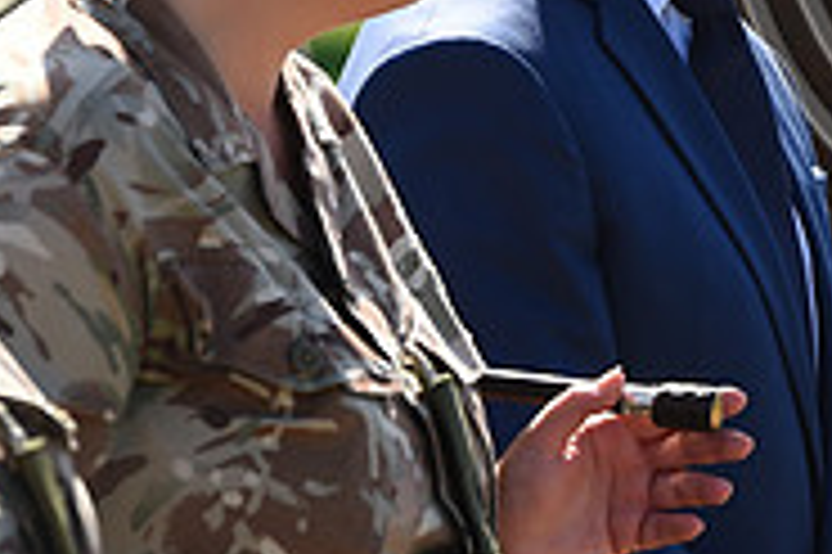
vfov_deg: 2.7
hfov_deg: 4.1
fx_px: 11568
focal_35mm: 501
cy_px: -216
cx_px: 1133
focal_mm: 160
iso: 500
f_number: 6.3
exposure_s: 1/1250
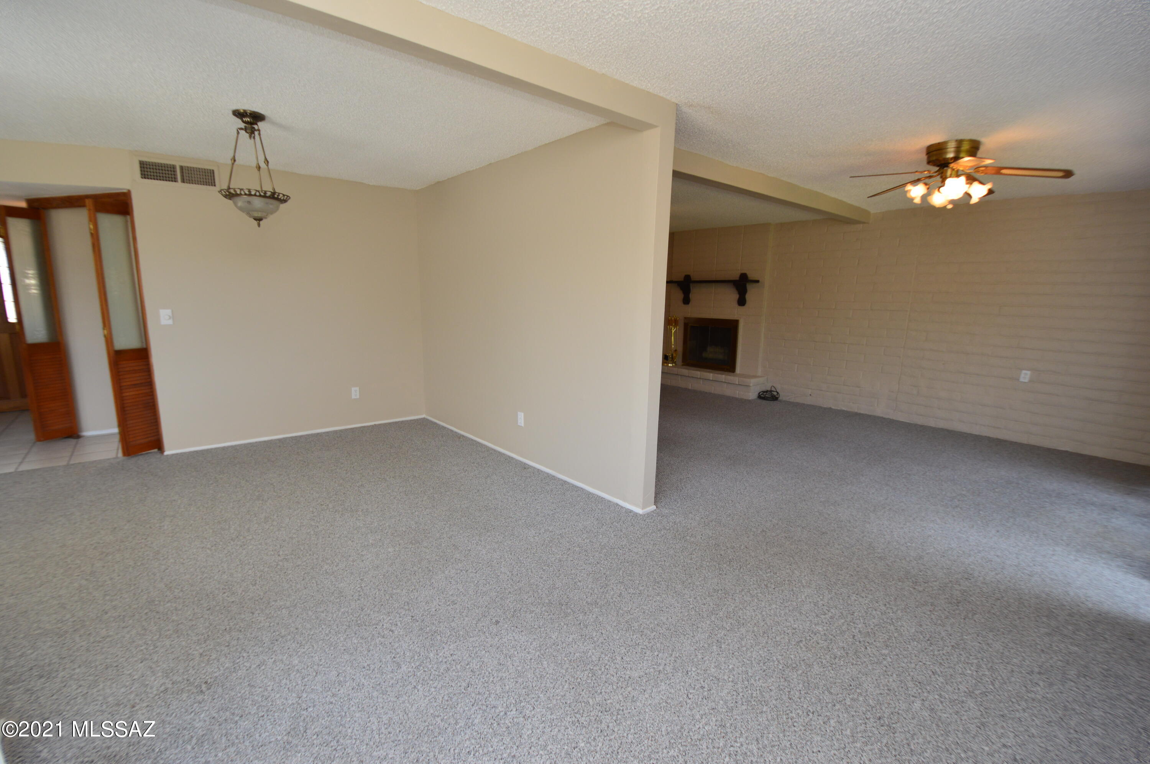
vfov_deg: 77.2
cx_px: 575
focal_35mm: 15
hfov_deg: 100.4
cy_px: 382
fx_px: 479
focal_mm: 10
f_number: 5
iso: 280
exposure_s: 1/100
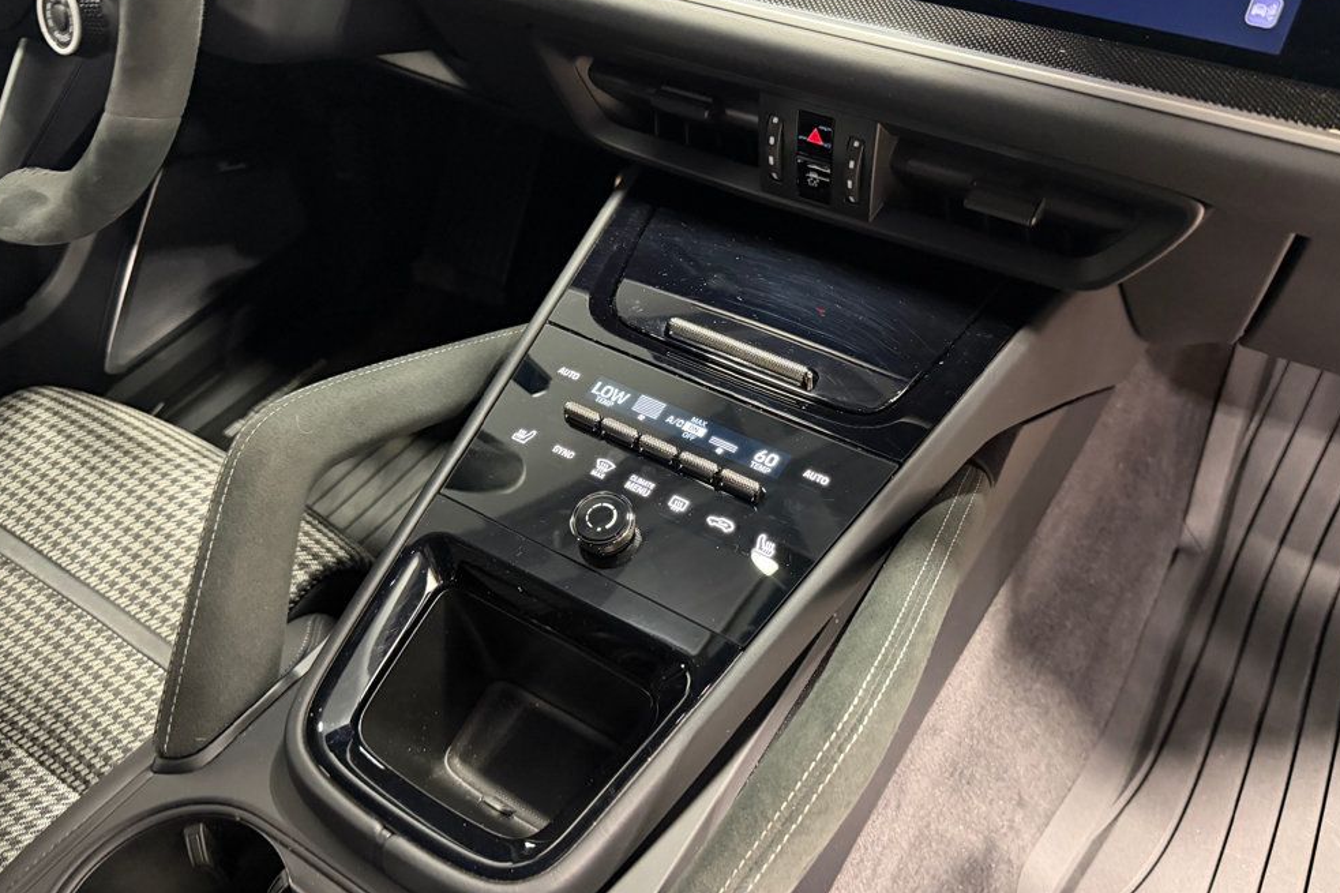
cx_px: 682
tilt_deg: -51.0
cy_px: 481
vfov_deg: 49.5
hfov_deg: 69.4
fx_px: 968
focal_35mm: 26
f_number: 1.78
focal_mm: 6.76
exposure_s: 1/40
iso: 1000
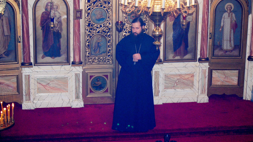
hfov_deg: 24.0
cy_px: 64
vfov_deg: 13.7
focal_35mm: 89
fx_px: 594
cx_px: 125
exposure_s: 1/60
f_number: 5.6
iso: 640
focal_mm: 55
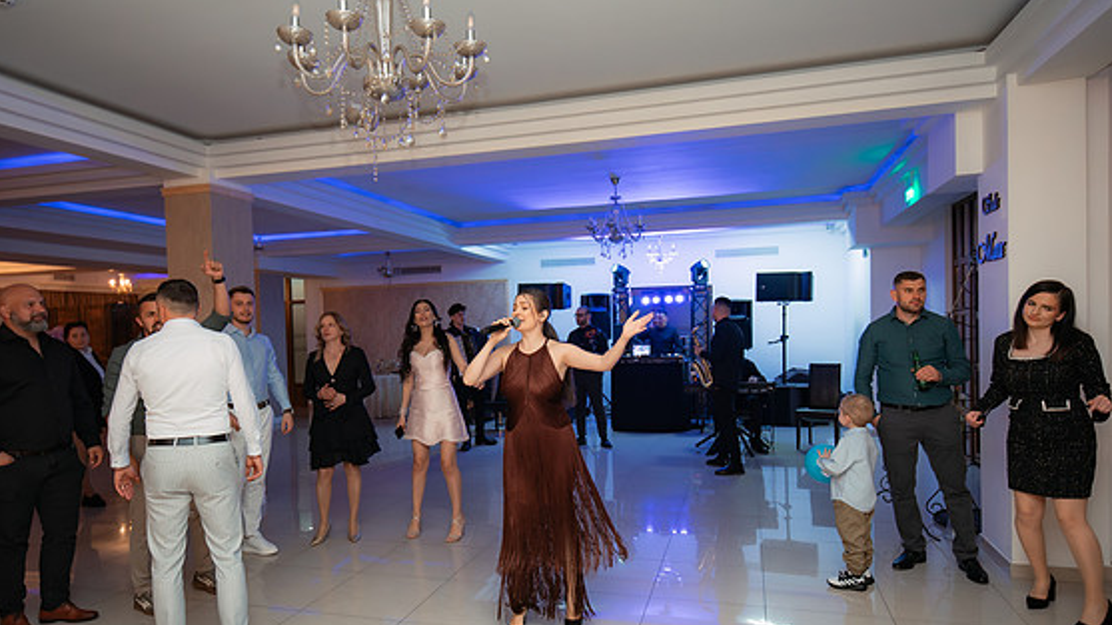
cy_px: 362
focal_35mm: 24
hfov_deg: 76.3
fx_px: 707
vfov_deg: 47.5
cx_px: 543
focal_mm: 22
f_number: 2.8
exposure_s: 1/200
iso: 1600
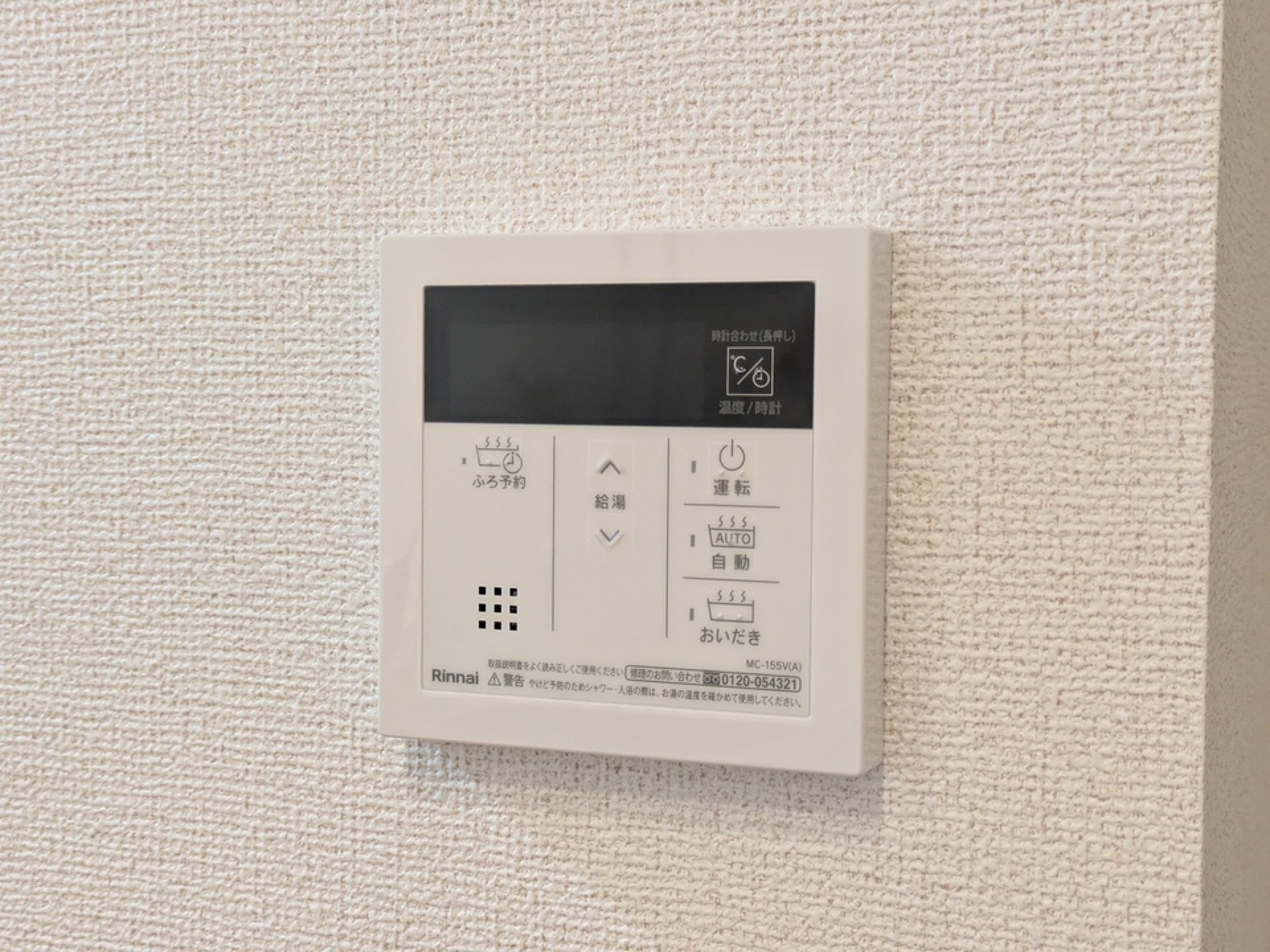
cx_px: 635
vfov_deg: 28.6
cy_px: 476
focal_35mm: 51
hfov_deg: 37.5
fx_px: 1871
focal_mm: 5.43
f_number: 1.89
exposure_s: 1/100
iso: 471
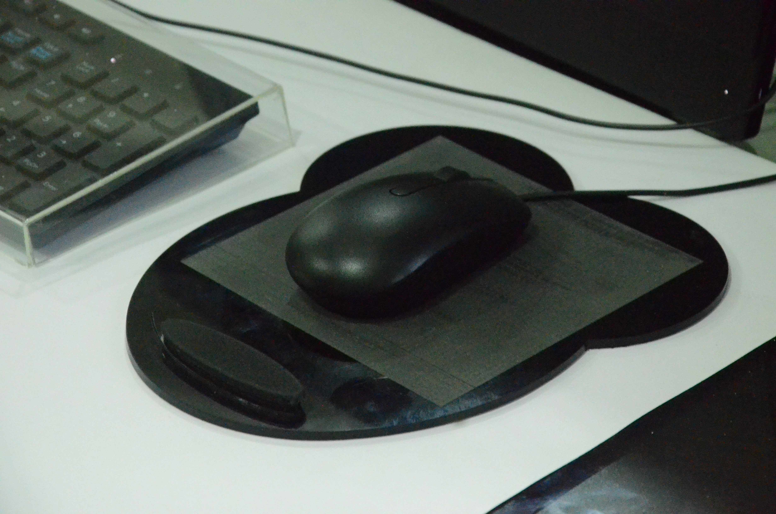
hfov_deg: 13.1
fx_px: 3388
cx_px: 388
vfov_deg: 8.7
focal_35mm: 158
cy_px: 257
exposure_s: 1/160
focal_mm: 105
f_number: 8
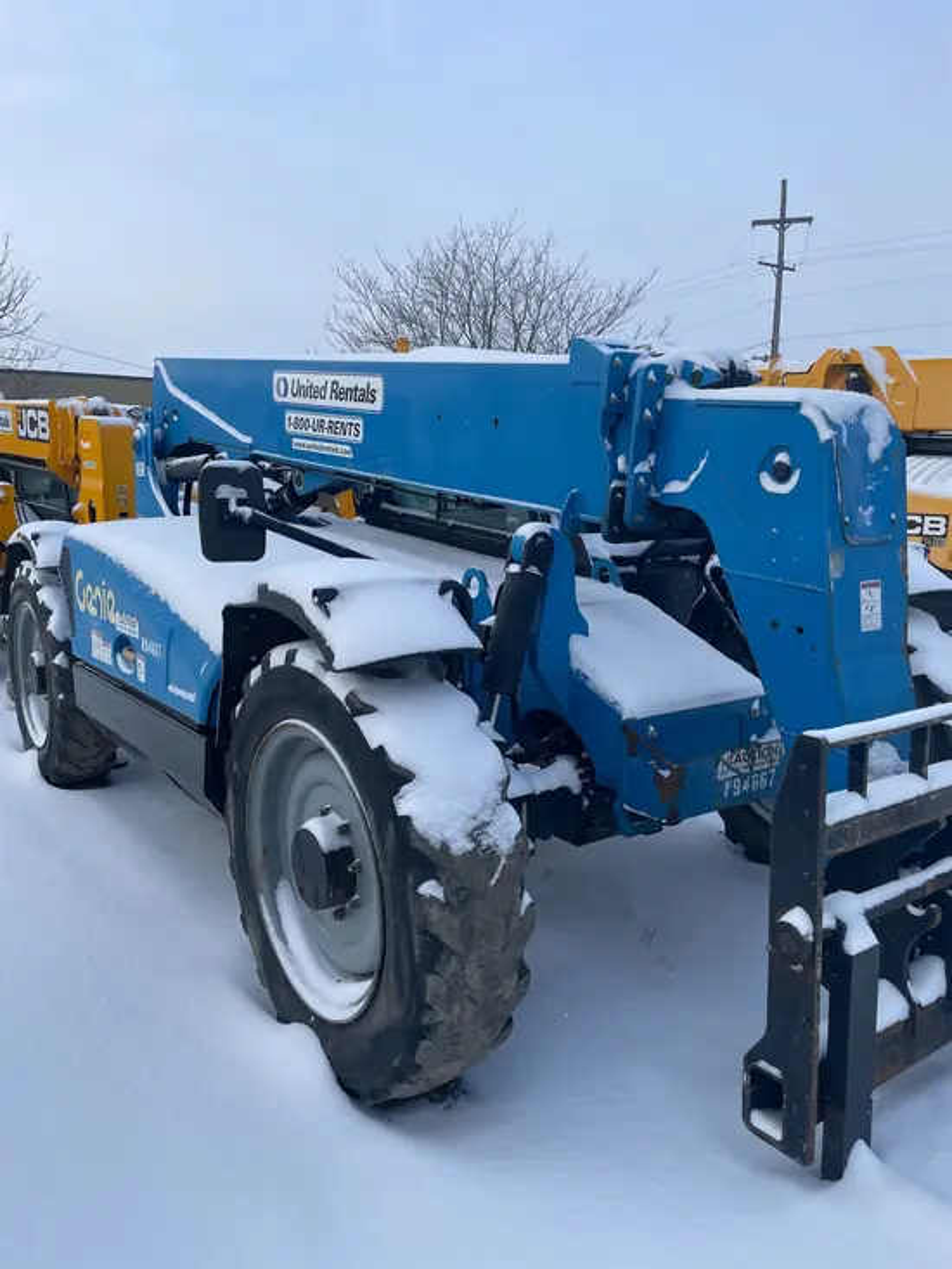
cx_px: 476
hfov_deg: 53.1
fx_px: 953
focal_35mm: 26
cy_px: 634
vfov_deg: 67.3
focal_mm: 4.2
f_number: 1.6
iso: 32
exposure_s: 1/2053
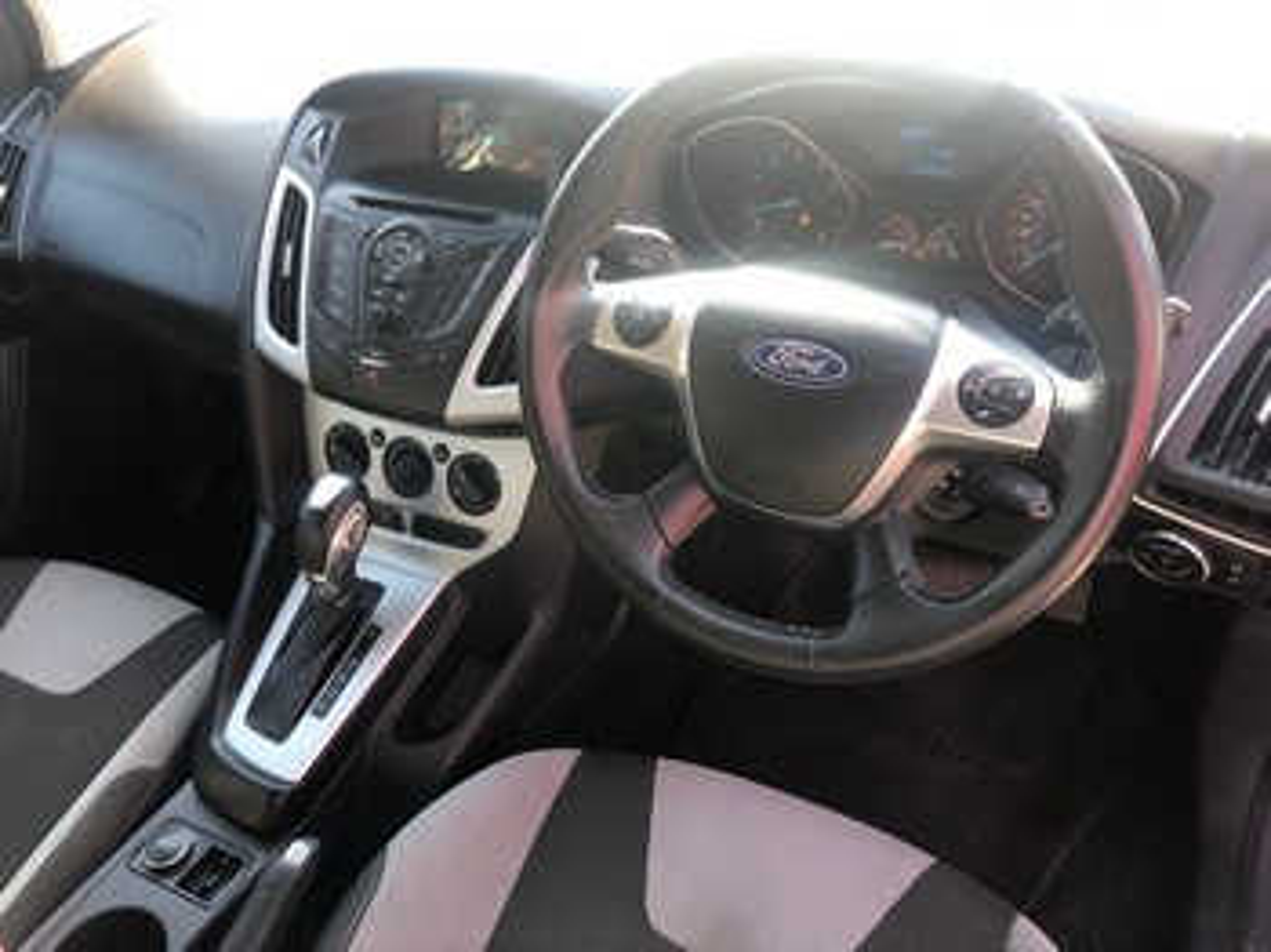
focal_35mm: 28
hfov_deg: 63.5
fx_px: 1027
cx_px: 636
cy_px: 476
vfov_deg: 49.7
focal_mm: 4
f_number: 1.8
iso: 20
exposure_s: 1/40
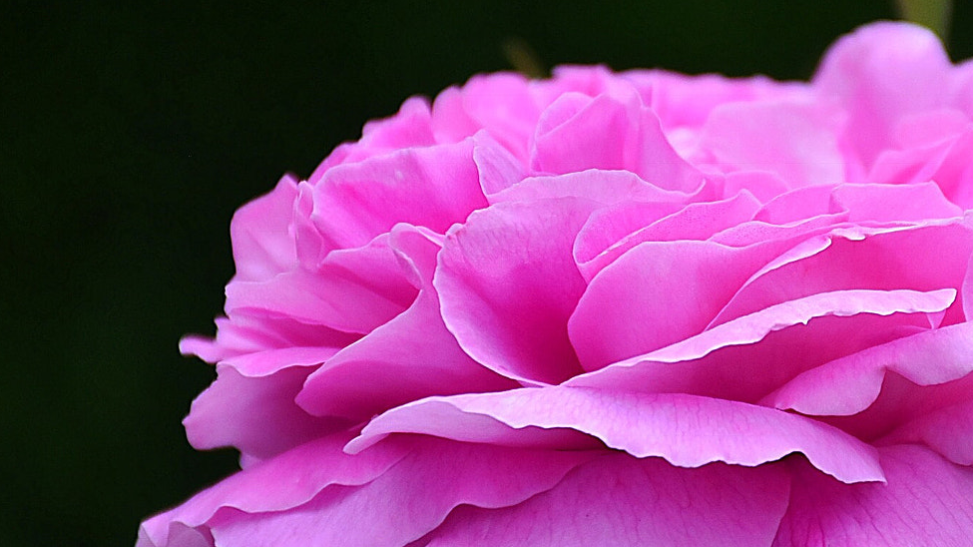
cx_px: 768
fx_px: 9312
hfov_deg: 6.0
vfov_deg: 3.4
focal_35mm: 361
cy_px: 186
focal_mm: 140
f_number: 5.6
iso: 500
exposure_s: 1/1600
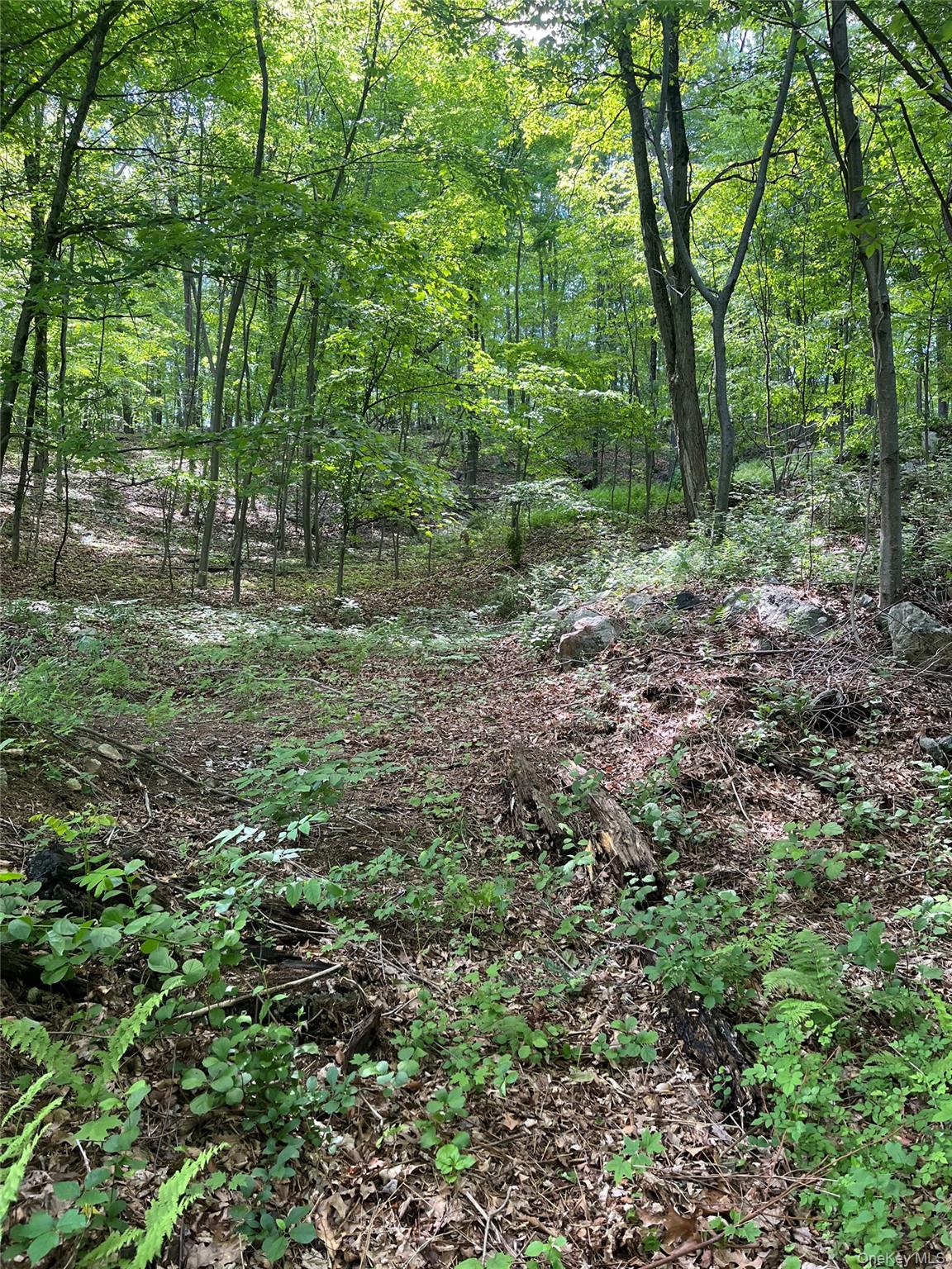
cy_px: 634
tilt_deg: +4.9
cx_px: 476
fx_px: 953
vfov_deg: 67.3
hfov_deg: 53.1
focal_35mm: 26
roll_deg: -0.3
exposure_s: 1/121
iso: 100
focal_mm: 5.1
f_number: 1.6
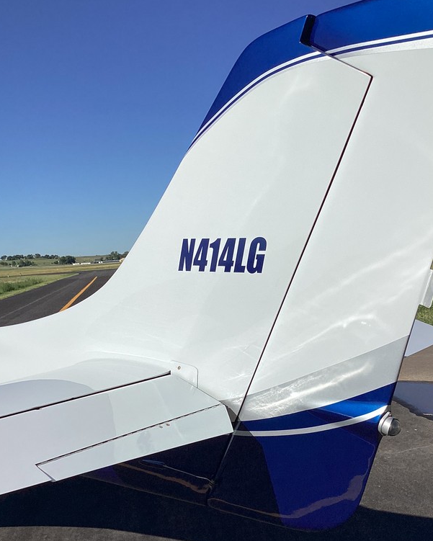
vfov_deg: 42.5
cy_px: 342
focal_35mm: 43
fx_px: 689
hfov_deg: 34.8
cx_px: 256
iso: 25
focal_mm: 3.3
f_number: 2.4
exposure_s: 1/4525
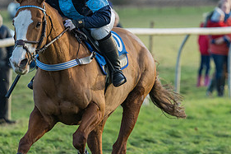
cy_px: 51
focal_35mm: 535
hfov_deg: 3.9
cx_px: 70
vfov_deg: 2.6
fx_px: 3431
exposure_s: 1/1000
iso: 800
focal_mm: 200
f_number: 4
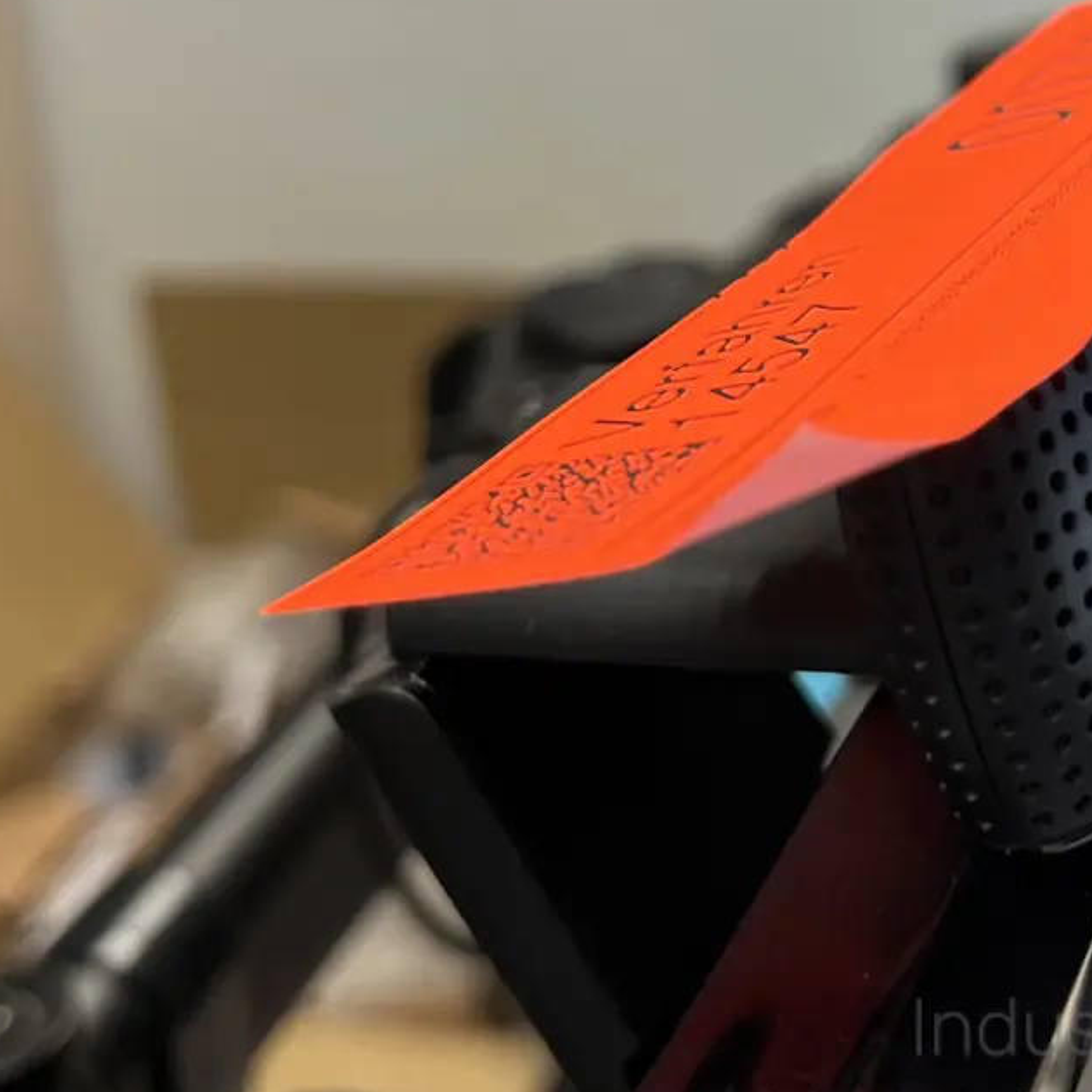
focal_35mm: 70
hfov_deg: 23.9
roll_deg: +0.4
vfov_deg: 24.3
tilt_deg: -22.4
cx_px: 1016
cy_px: 251
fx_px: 2498
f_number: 1.6
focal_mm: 5.1
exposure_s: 1/100
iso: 100
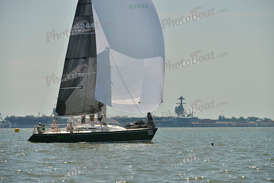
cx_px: 137
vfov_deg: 6.2
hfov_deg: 9.4
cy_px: 92
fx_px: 1675
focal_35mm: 220
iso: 200
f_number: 7.1
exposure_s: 1/1600
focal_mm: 220
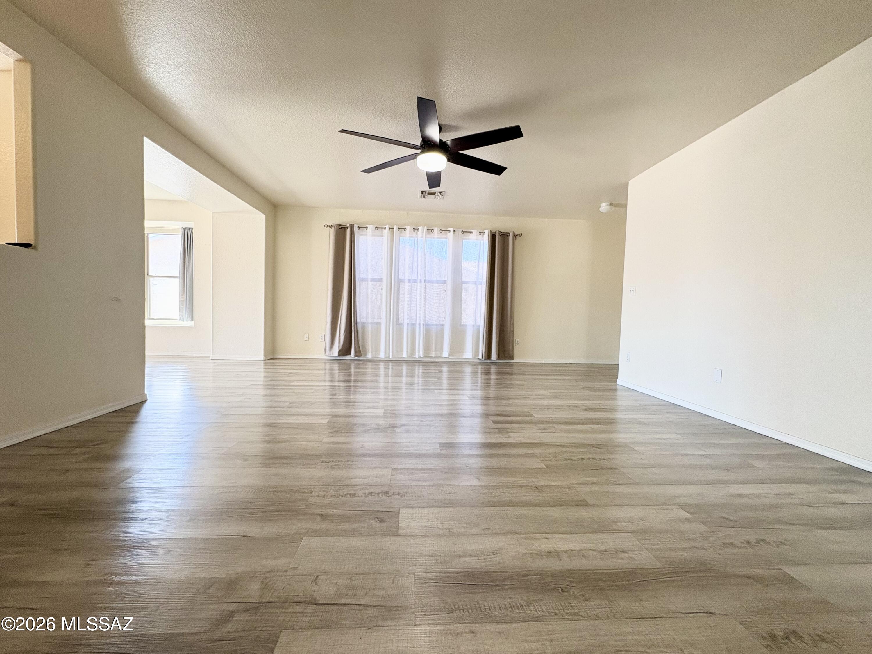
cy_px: 327
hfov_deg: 102.1
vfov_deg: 85.7
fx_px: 353
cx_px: 436
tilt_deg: -2.1
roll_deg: -2.1
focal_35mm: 14
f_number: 2.2
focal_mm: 2.22
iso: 160
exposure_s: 1/120
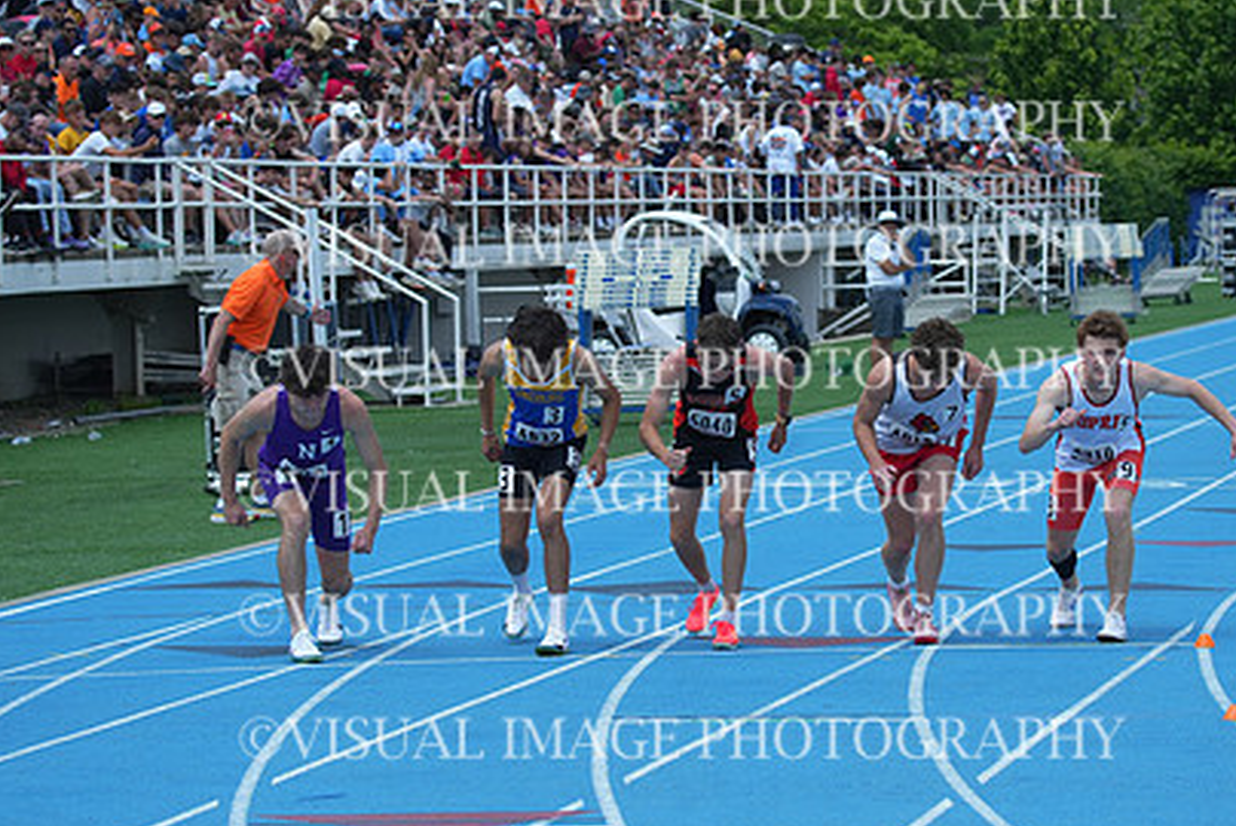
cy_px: 430
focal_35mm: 165
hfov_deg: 12.4
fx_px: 5669
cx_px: 682
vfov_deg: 8.3
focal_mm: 115
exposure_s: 1/2000
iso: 400
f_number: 5.6
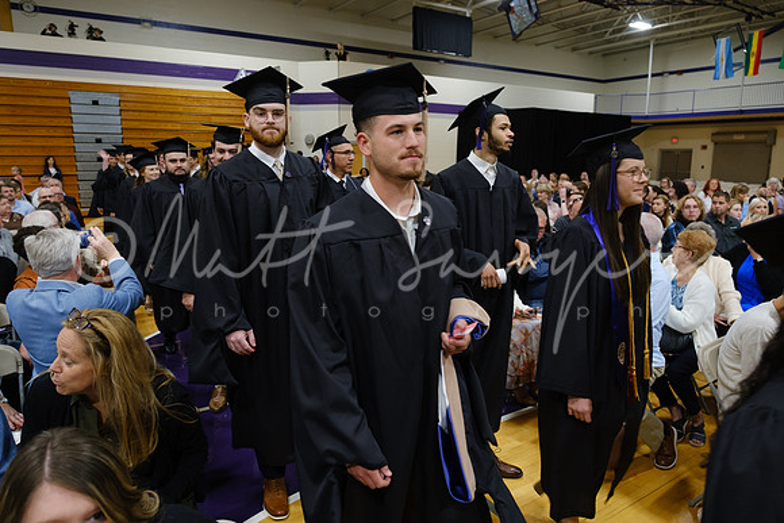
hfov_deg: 73.7
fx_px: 523
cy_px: 262
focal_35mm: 24
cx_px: 392
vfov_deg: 53.2
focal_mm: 16
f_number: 3.2
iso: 1250
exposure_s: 1/100
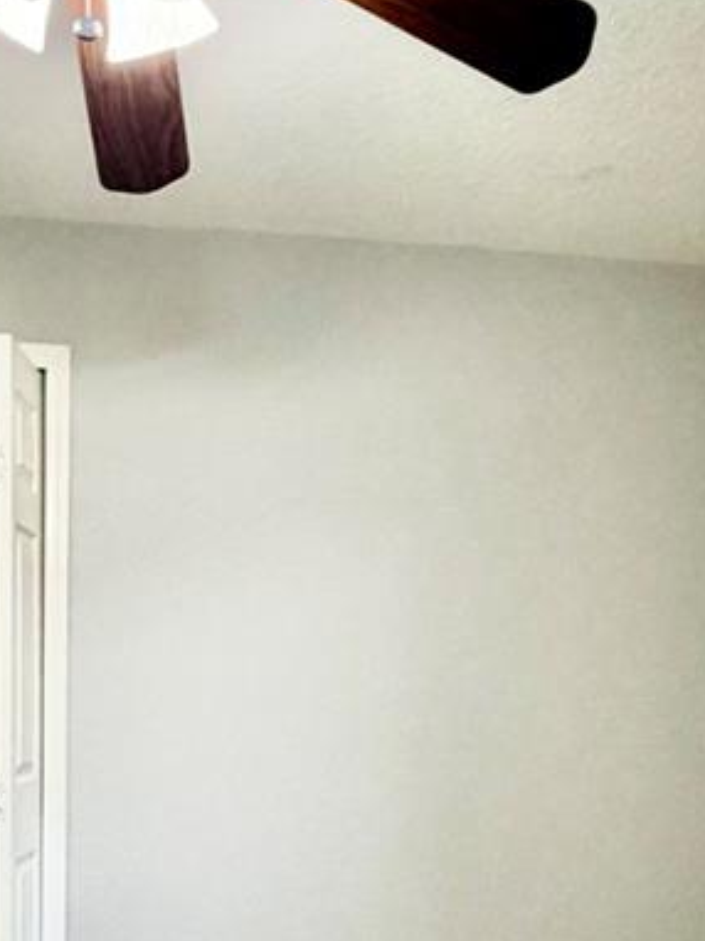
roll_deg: -0.3
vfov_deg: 41.4
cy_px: 734
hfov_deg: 32.6
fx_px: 1196
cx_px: 247
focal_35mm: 44
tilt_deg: -0.8
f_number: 2.2
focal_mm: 2.22
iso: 250
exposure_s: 1/60
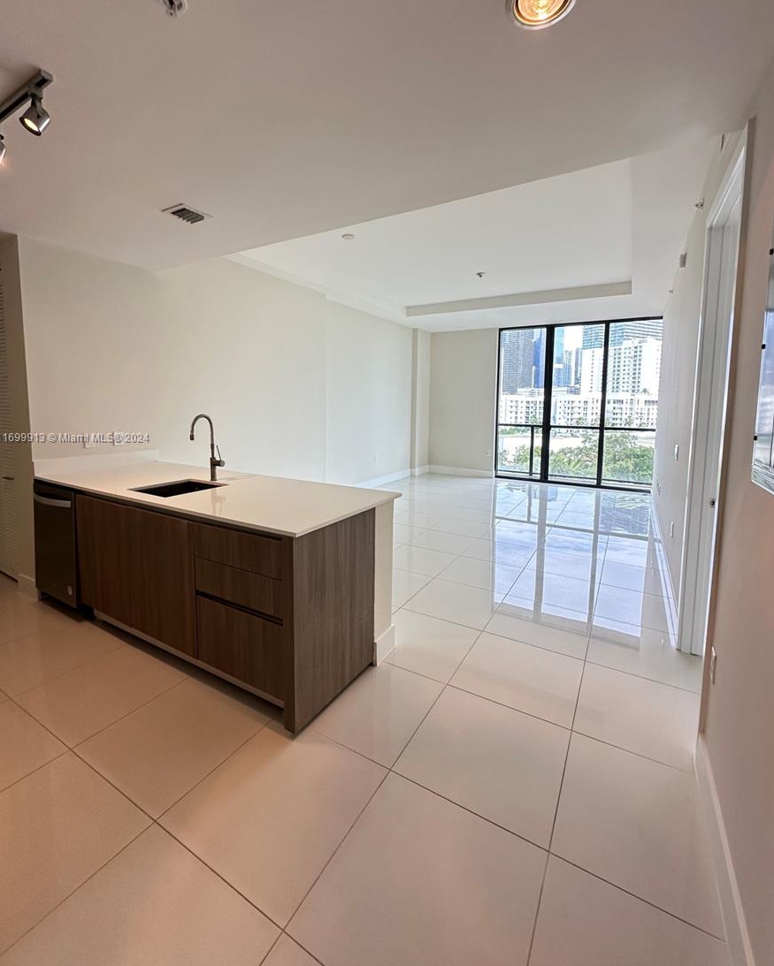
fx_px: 429
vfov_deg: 96.5
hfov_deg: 84.1
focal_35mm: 15
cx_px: 385
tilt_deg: -4.6
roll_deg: -1.0
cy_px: 438
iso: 125
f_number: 2.2
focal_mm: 2.22
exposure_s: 1/120
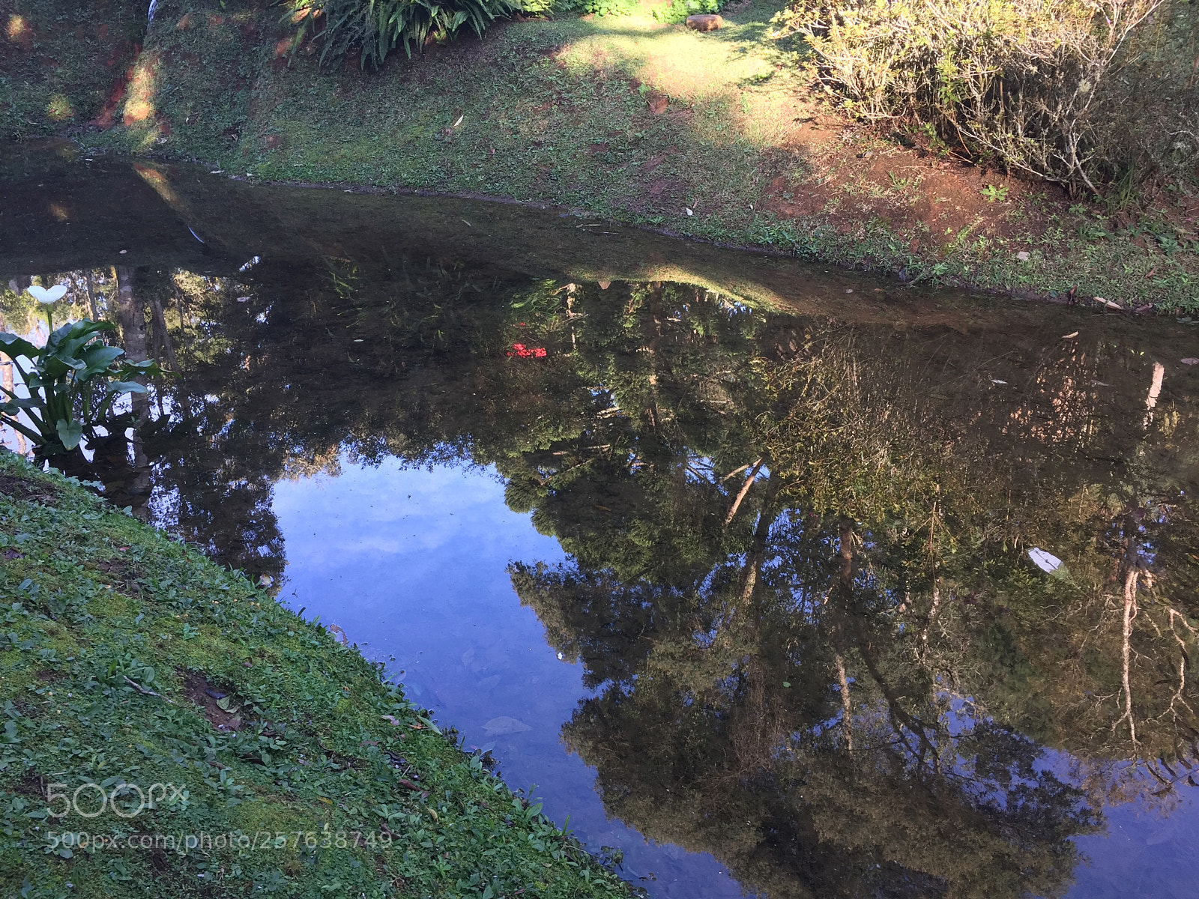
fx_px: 1004
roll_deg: +0.6
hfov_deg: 61.7
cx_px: 600
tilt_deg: -26.8
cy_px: 450
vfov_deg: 48.2
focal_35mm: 29
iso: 40
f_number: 2.2
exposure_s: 1/60
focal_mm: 4.15
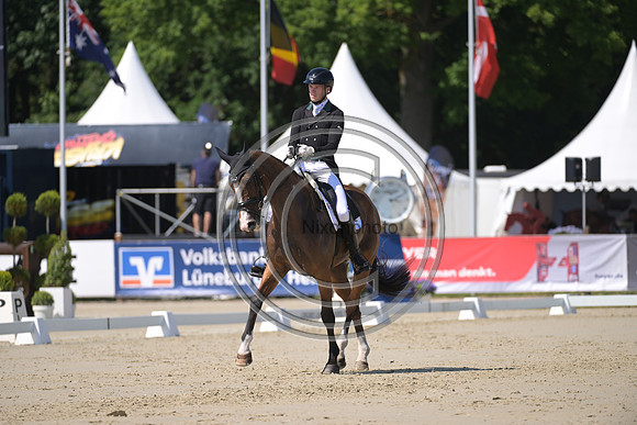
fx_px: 5840
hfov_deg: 6.2
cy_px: 212
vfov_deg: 4.2
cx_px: 318
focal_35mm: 330
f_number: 5
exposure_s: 1/1250
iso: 220
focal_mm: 330
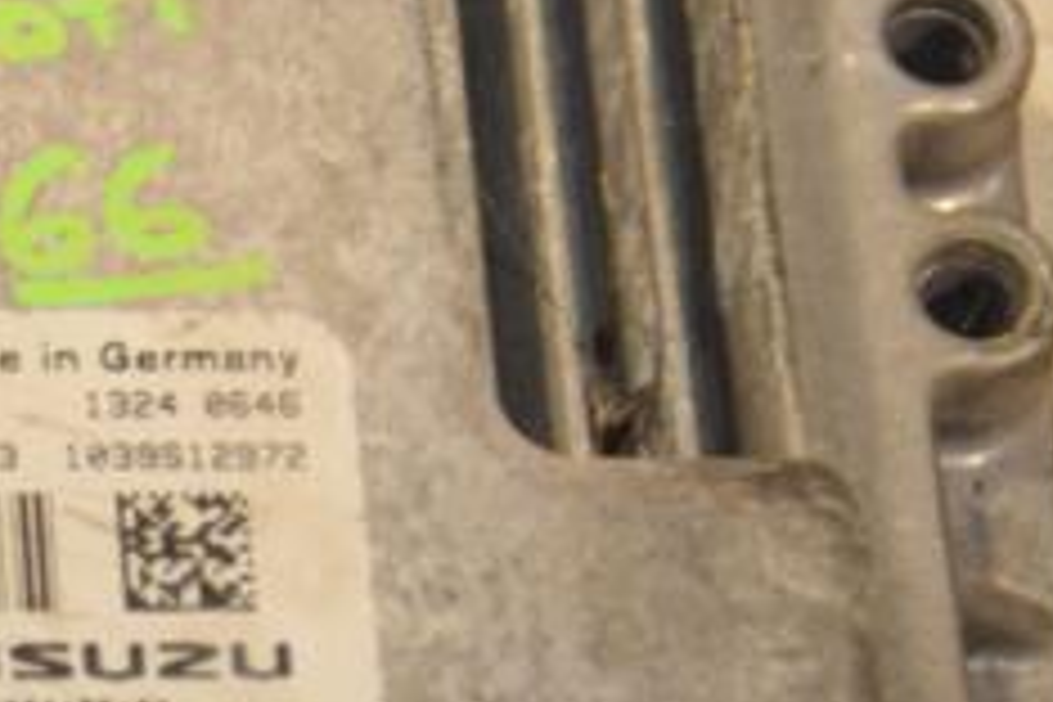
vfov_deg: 4.8
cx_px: -130
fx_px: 8432
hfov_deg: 7.1
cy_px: 486
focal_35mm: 288
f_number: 7.1
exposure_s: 1/200
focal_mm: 75
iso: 800
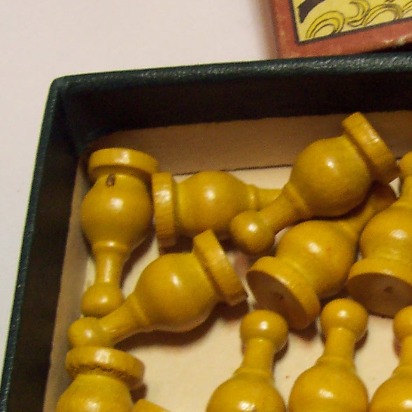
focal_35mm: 92
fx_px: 1239
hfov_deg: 18.1
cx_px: 462
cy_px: 337
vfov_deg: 18.7
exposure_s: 1/30
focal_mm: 5.6
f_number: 2.8
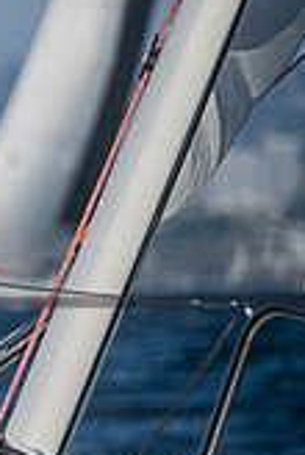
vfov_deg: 2.3
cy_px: 317
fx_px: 11541
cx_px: -570
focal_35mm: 912
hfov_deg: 1.5
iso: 400
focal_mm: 230
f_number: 5
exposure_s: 1/8000
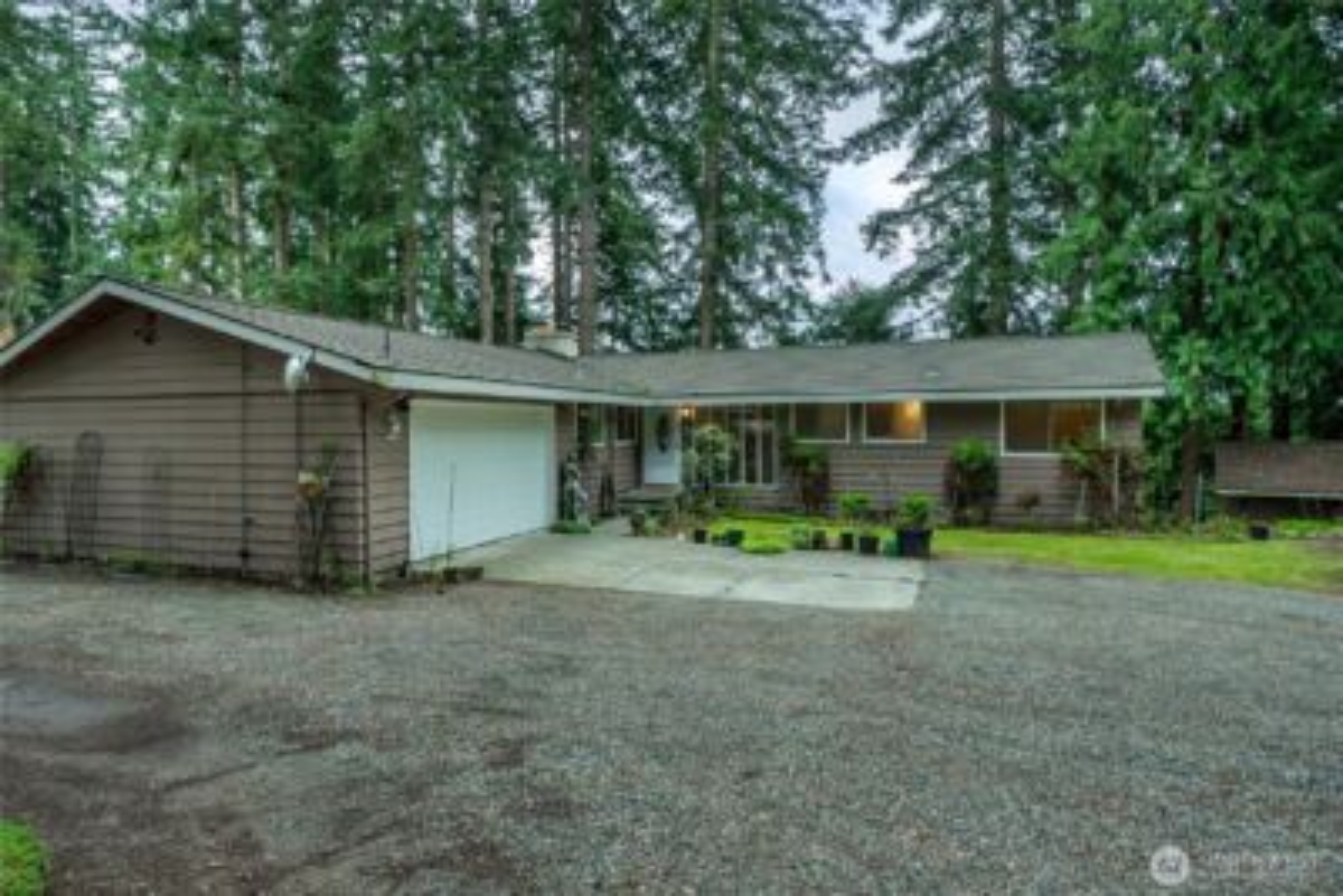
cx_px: 672
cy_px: 448
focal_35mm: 16
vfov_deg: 73.8
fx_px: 597
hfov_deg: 96.7
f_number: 7.1
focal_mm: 16
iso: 160
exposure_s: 1/30
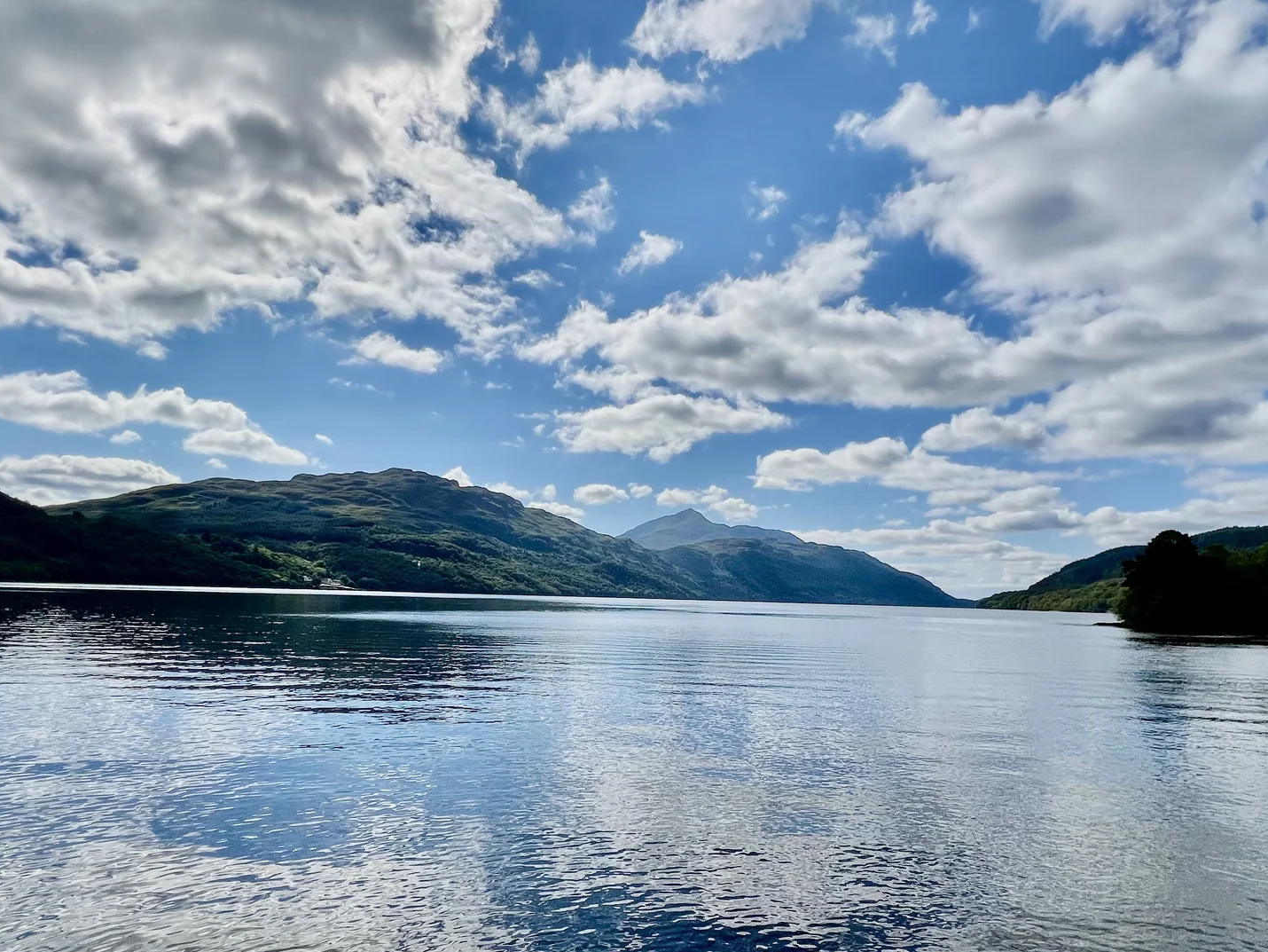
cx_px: 669
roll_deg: -1.1
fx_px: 733
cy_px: 604
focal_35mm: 20
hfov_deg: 81.7
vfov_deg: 64.9
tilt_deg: -1.2
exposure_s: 1/4386
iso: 32
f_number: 1.8
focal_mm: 1.57
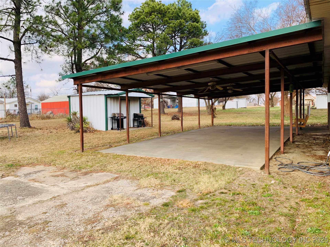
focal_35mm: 26
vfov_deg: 53.1
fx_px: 248
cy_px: 124
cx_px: 165
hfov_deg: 67.3
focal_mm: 4.25
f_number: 1.8
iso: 25
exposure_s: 1/397
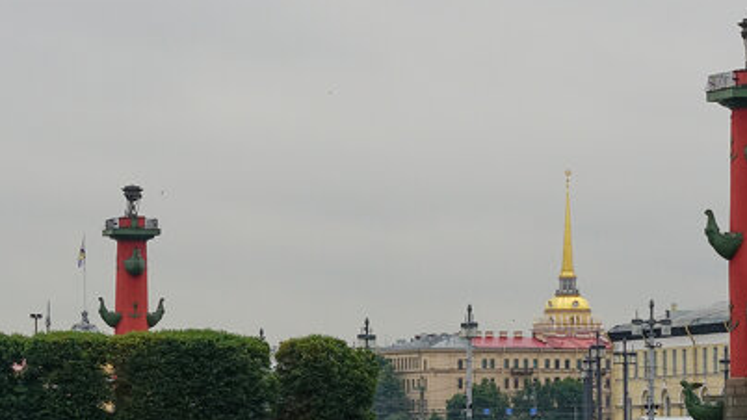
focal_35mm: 219
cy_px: 276
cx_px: 326
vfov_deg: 5.5
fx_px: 4337
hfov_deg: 9.8
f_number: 7.1
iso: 800
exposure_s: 1/800
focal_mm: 70
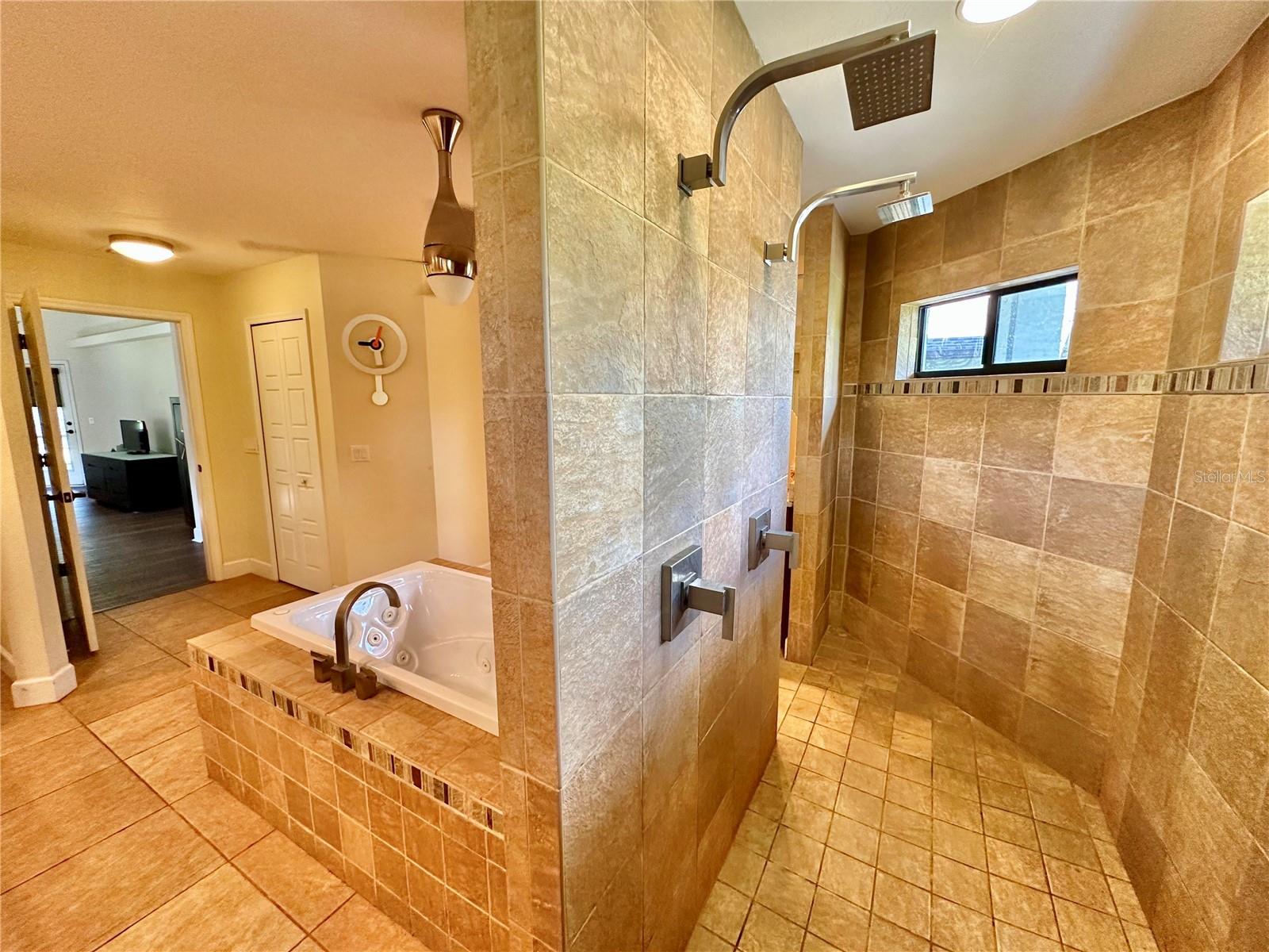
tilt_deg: -8.4
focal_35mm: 14
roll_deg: +0.1
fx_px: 513
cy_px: 476
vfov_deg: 85.7
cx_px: 634
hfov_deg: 102.1
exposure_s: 1/60
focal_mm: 2.22
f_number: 2.2
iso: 250
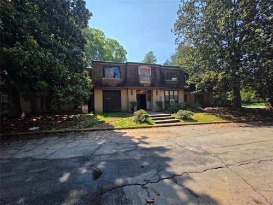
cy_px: 102
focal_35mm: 13
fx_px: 103
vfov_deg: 89.9
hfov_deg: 106.2
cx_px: 136
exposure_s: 1/1192
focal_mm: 2.2
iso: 40
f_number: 1.9
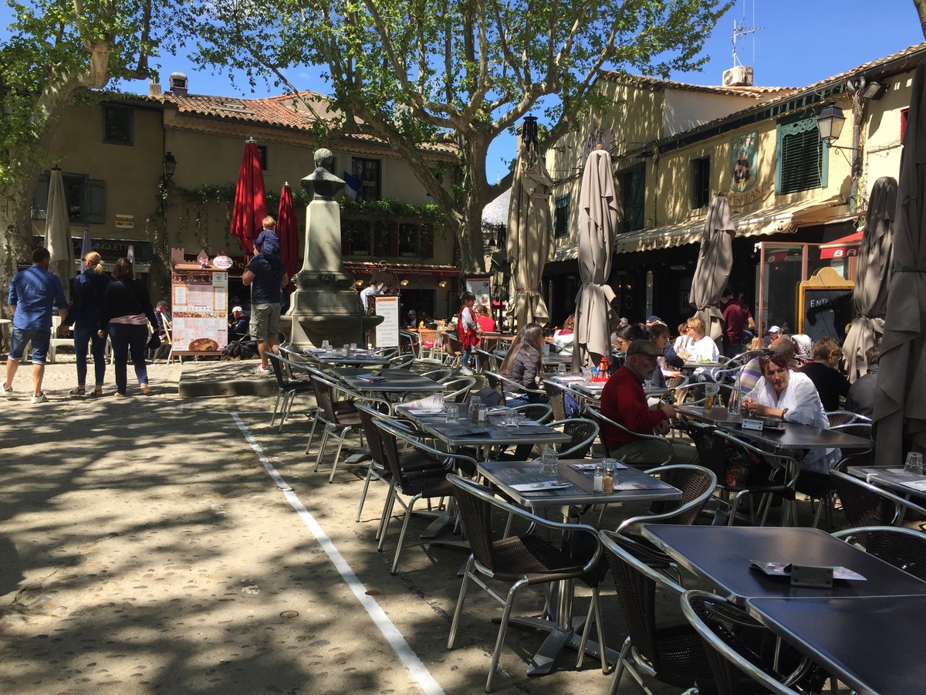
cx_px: 463
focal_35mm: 29
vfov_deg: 48.2
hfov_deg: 61.7
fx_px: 776
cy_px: 348
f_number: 2.2
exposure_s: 1/989
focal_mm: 4.15
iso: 32
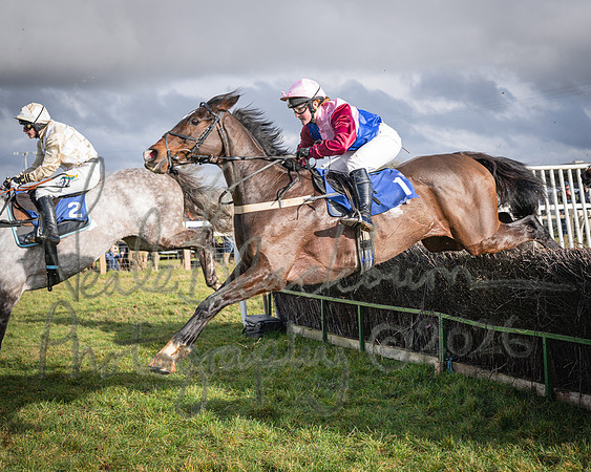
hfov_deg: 26.2
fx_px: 1269
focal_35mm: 73
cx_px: 318
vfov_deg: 21.1
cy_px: 229
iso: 200
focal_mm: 54
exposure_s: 1/1250
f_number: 4
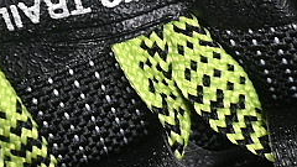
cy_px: -142
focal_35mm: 354
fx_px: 2788
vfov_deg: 3.4
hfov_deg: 6.1
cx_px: 301
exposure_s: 1/60
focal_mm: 50
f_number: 6.3
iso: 160
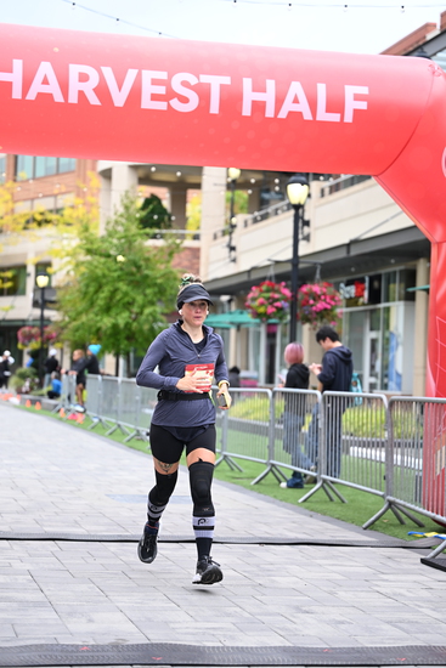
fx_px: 1430
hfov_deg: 17.7
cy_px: 334
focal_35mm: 77
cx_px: 223
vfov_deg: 26.3
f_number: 2.8
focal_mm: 77
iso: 640
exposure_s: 1/1600
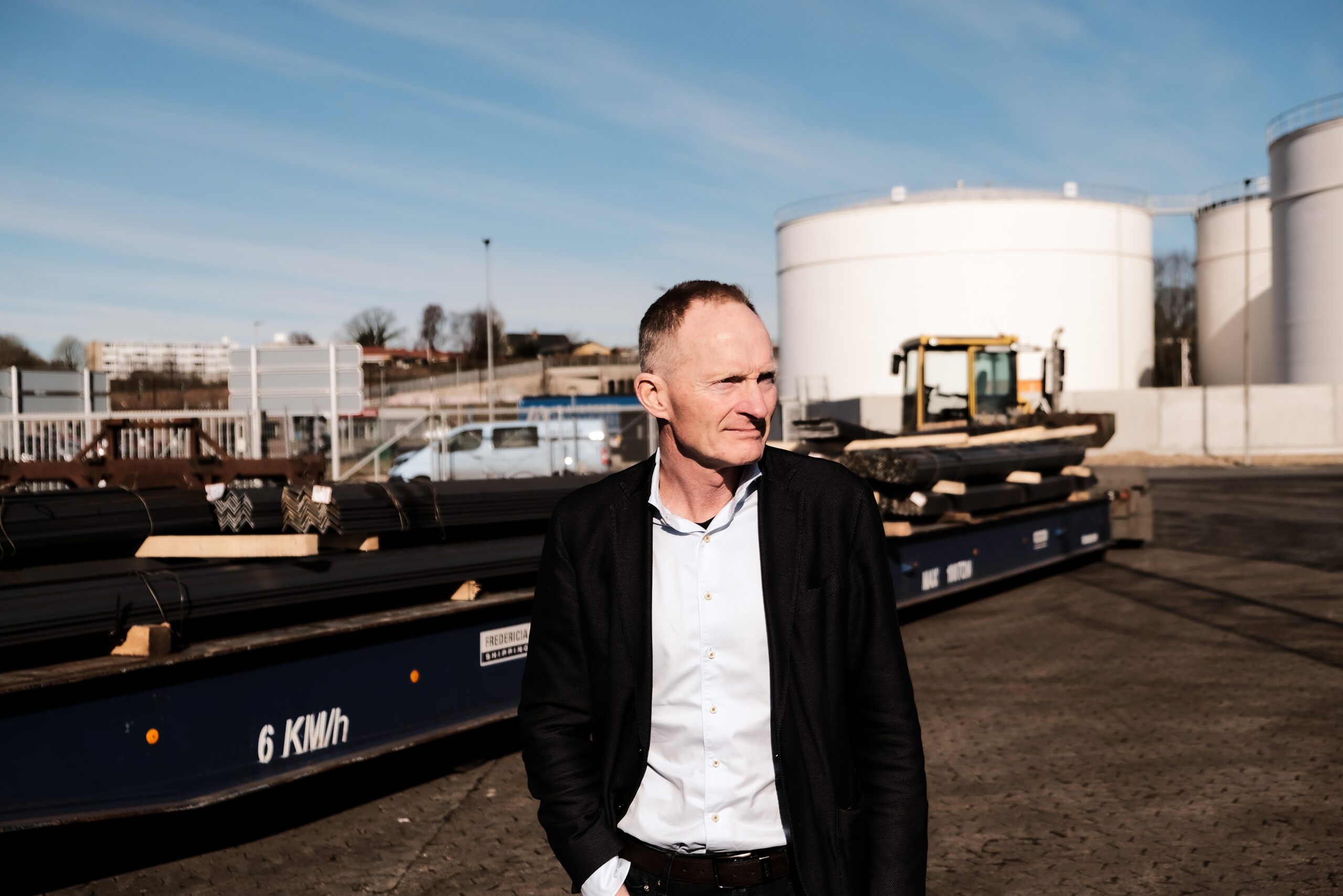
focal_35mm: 45
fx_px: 1679
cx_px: 672
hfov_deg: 43.6
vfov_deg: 29.9
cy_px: 448
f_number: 3.6
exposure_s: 1/4400
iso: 200
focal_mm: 30.2
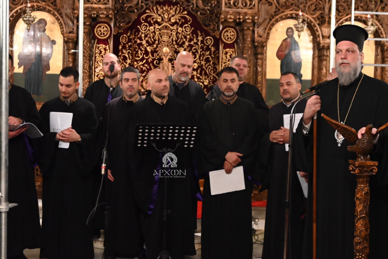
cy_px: 124
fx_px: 593
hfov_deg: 36.2
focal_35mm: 55
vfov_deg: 24.6
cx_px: 219
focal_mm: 40
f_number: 2.8
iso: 6400
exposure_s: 1/200
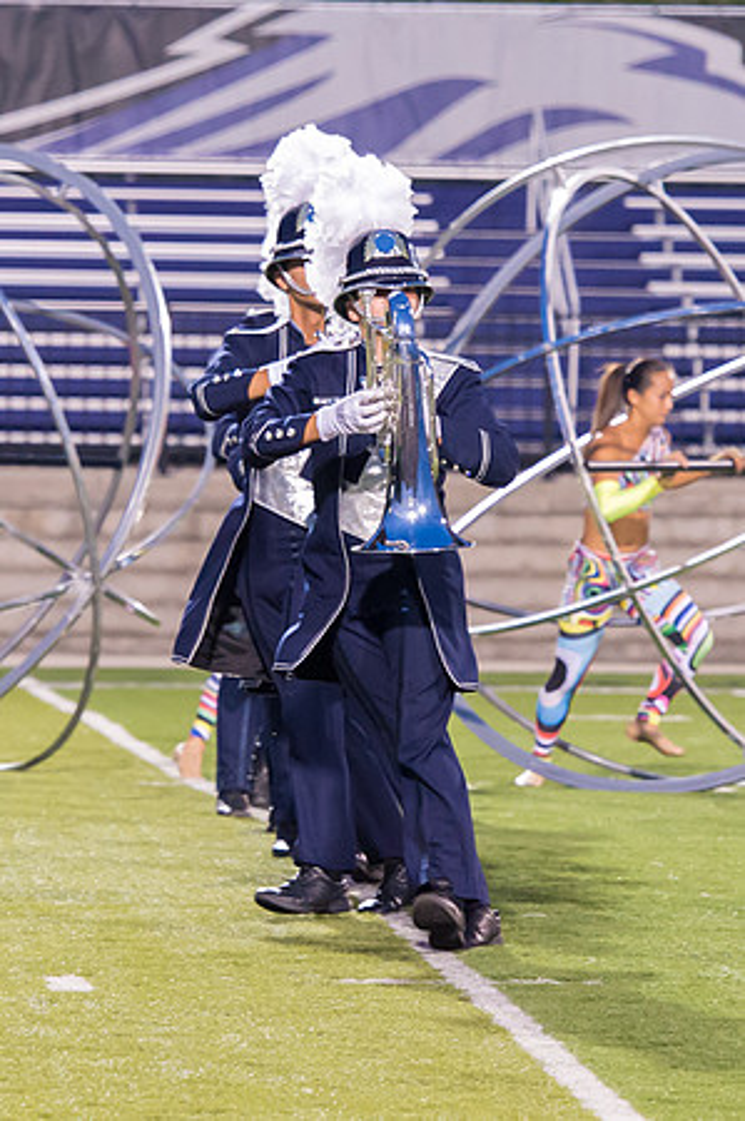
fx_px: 10252
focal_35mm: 330
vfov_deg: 6.3
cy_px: 455
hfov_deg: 4.2
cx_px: 384
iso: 5000
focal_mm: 160
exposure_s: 1/320
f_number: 5
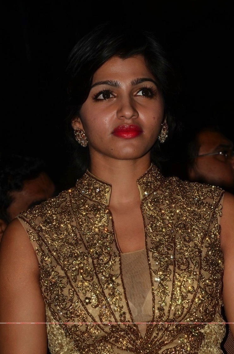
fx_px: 1670
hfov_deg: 8.0
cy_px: 163
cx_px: 126
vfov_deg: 12.1
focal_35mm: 171
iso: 200
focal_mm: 105
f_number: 10
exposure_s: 1/160
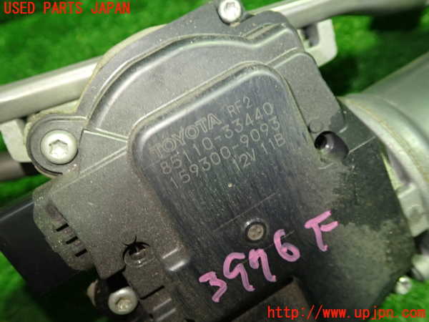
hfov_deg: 60.0
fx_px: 372
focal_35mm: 30
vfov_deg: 46.8
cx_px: 214
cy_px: 161
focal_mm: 5.4
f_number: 2.3
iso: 200
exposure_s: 1/30
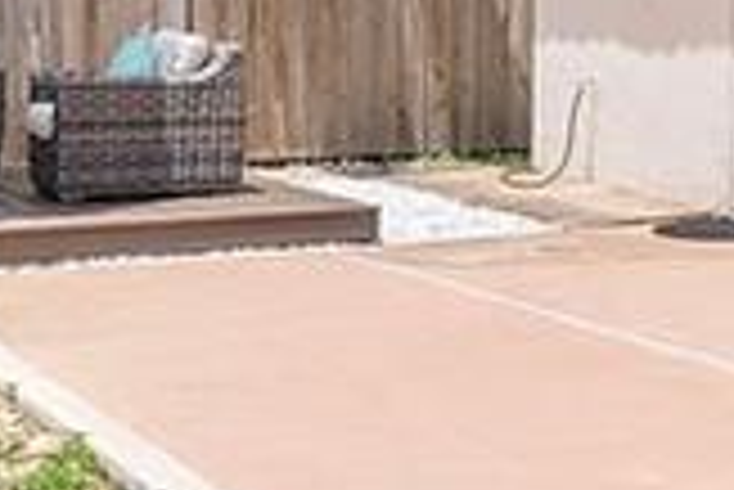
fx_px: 1918
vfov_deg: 14.4
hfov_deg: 18.5
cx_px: 1175
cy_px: 7
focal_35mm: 94
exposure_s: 1/400
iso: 200
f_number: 10
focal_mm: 10
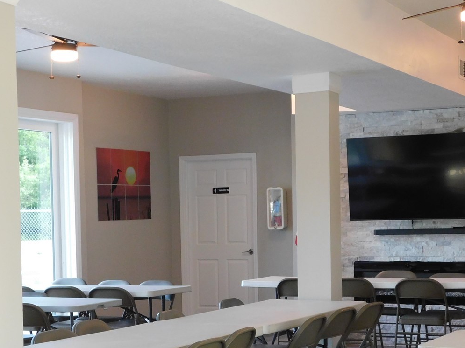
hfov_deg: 23.8
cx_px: 200
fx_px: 1101
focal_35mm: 82
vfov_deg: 17.9
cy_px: 262
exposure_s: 1/30
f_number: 3.8
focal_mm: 9
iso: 360
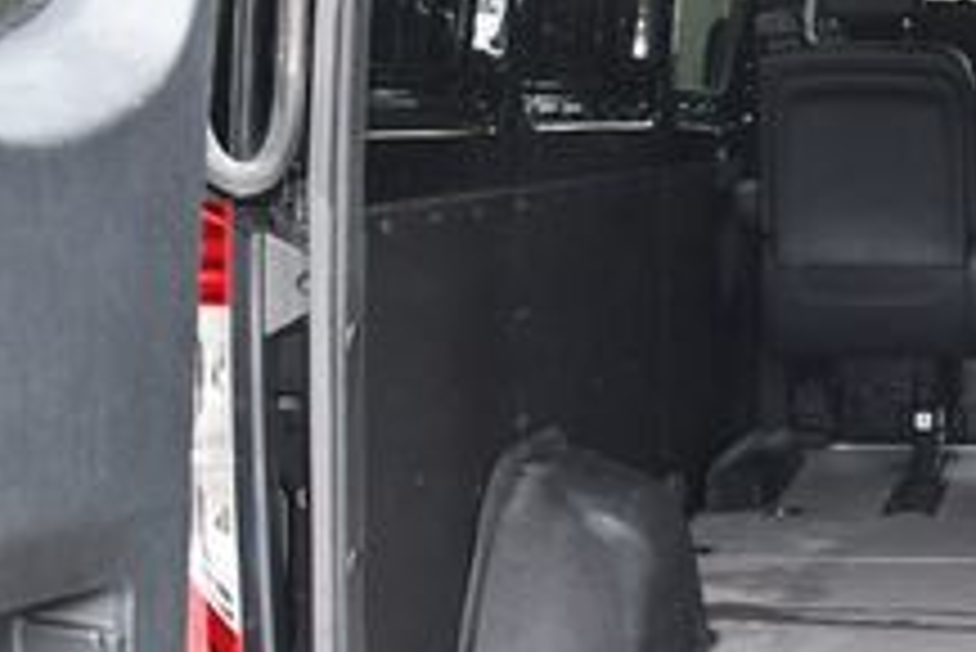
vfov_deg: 12.9
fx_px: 2876
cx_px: 1142
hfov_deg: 18.4
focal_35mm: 106
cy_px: 441
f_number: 3.5
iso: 800
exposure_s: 1/200
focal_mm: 18
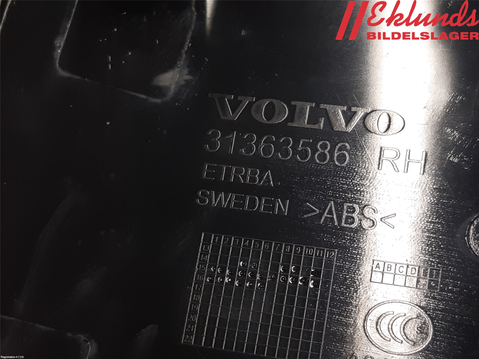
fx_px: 360
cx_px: 240
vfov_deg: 53.1
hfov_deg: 67.3
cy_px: 180
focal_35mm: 26
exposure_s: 1/50
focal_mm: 3.93
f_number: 1.7
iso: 64
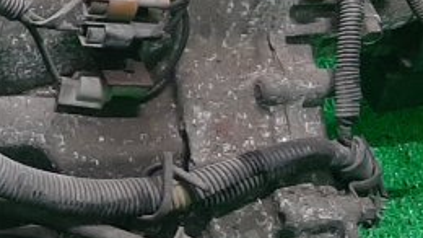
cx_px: -241
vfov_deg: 7.7
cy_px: 67
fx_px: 1760
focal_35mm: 157
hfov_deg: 12.9
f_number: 1.7
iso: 141
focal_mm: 3.93
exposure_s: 1/50
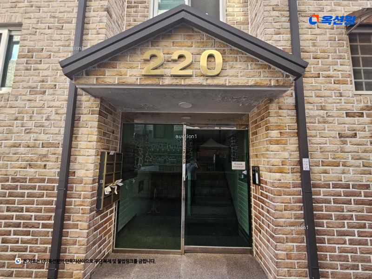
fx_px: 140
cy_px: 140
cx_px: 186
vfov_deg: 89.9
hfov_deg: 106.2
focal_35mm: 13
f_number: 2.2
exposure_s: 1/207
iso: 160
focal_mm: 2.2
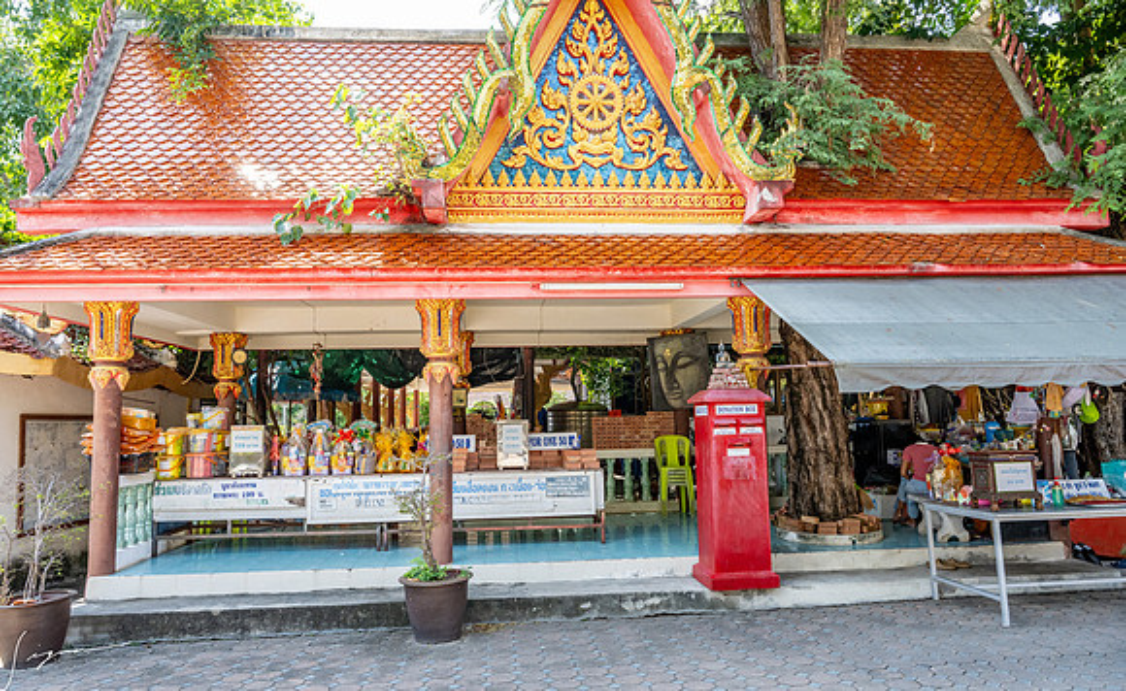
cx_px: 563
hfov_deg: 72.8
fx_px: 764
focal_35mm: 25
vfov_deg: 48.7
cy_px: 336
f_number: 8
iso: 1000
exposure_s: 1/320
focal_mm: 24
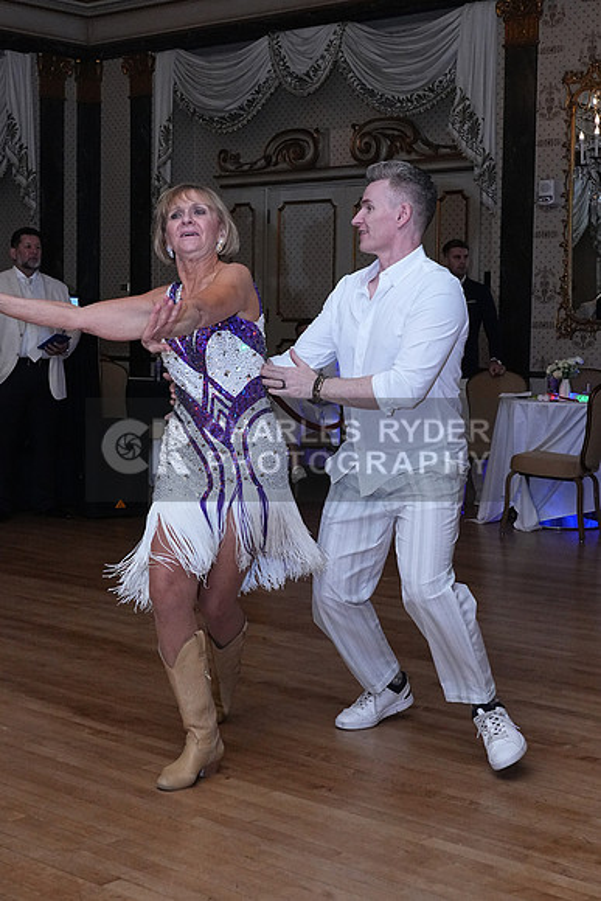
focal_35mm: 55
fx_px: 1376
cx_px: 300
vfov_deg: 36.2
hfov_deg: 24.6
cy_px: 450
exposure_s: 1/200
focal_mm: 37
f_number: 6.3
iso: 5000
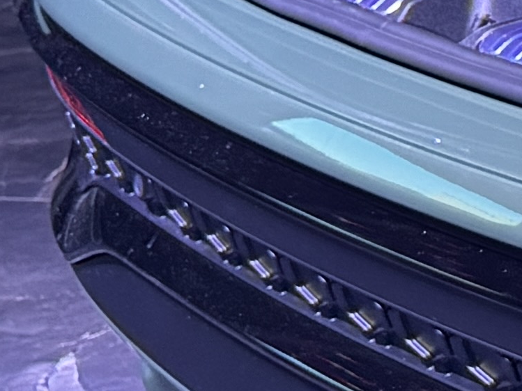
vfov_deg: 7.8
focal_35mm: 183
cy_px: -365
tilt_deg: -10.2
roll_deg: +2.5
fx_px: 2760
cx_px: 1307
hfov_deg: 9.5
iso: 500
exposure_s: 1/60
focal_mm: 6.76
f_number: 1.78
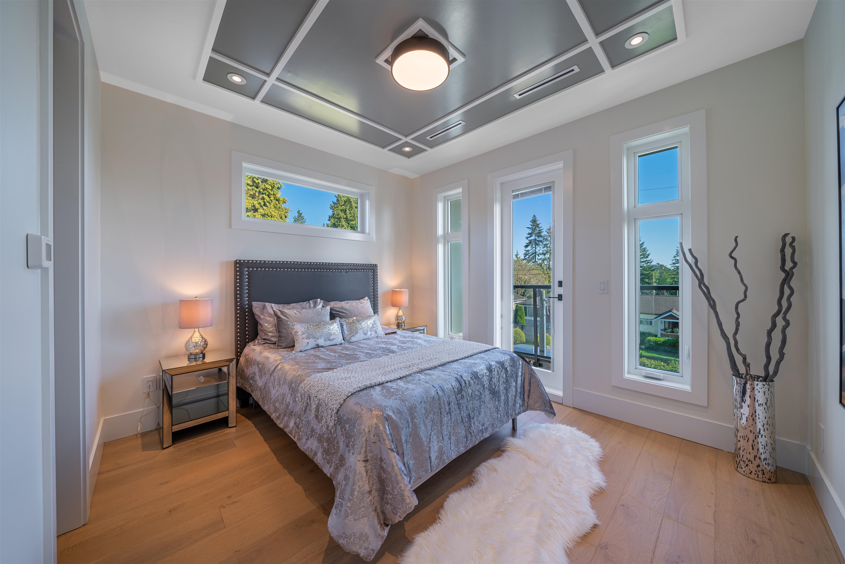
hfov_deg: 112.6
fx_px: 282
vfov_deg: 90.0
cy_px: 282
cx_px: 422
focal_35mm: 12
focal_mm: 12
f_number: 6.3
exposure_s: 1/200
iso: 100
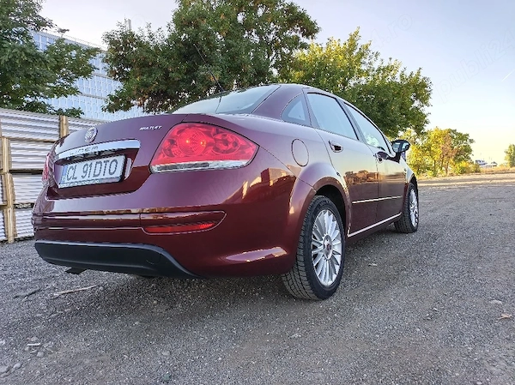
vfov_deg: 56.7
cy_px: 192
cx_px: 258
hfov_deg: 71.6
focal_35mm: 24
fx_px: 357
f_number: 1.75
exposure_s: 1/100
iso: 172
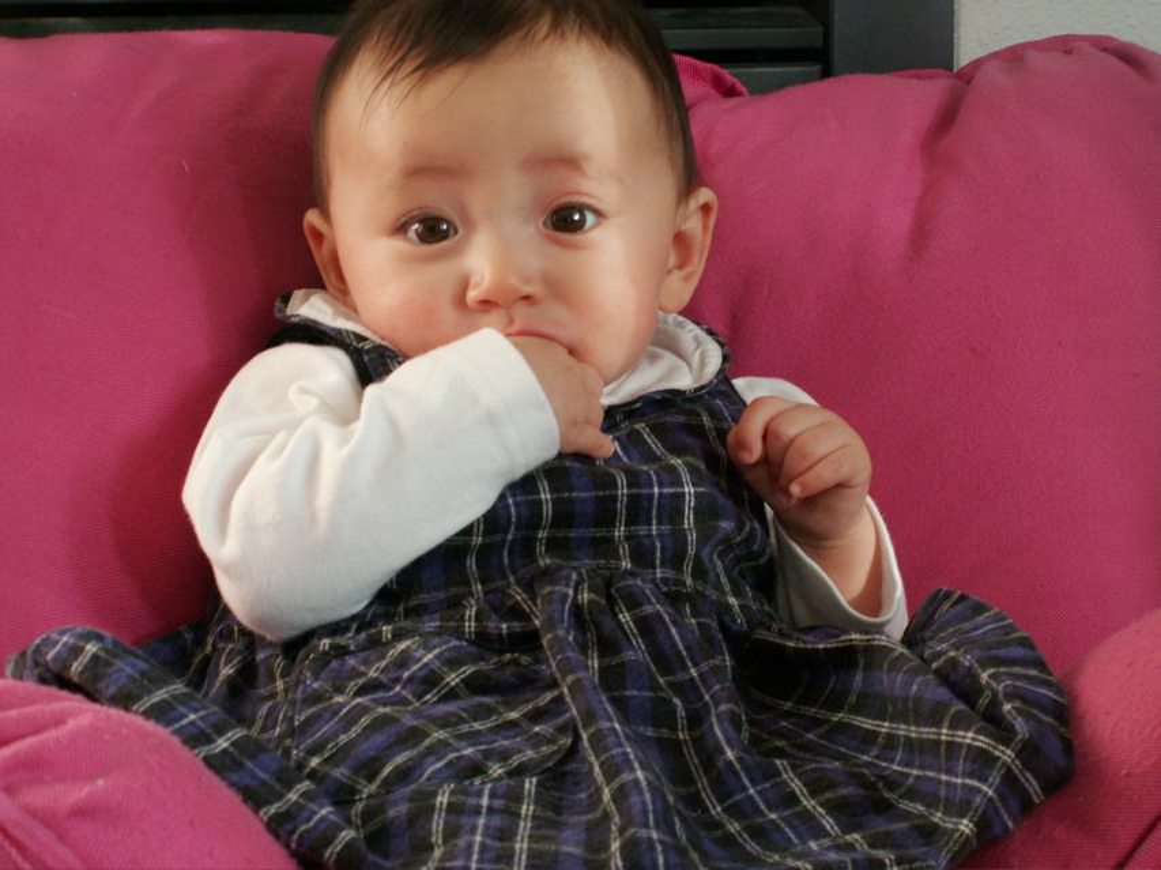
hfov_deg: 26.0
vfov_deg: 19.6
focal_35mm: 75
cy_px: 435
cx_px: 580
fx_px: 2514
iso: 125
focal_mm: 12.51
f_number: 3.2
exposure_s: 1/40
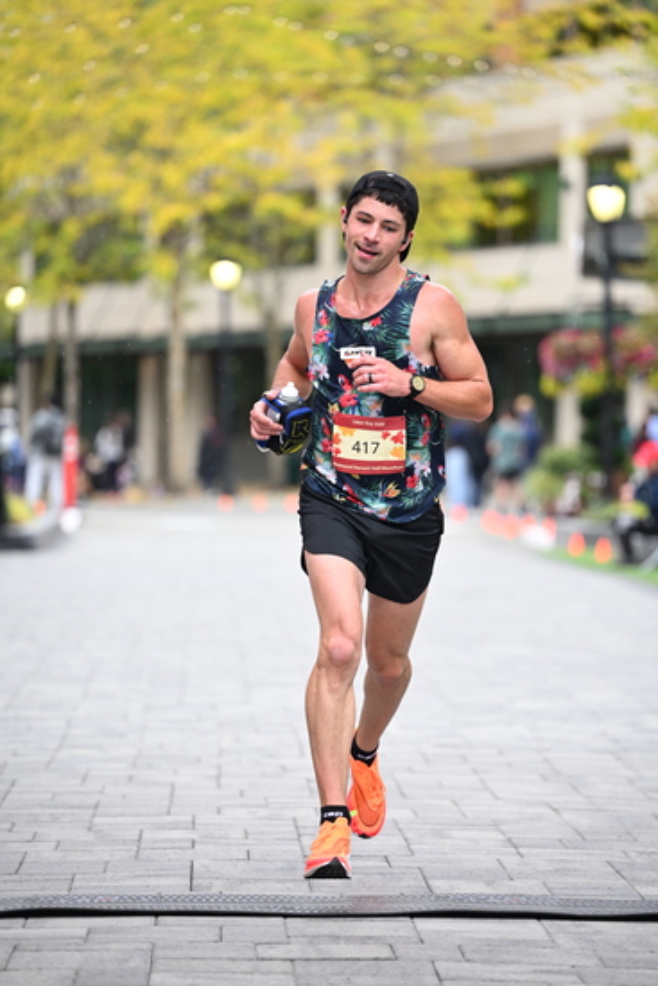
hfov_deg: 8.9
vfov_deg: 13.2
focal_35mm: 155
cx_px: 329
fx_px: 4247
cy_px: 493
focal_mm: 155
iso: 1250
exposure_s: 1/1250
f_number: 2.8
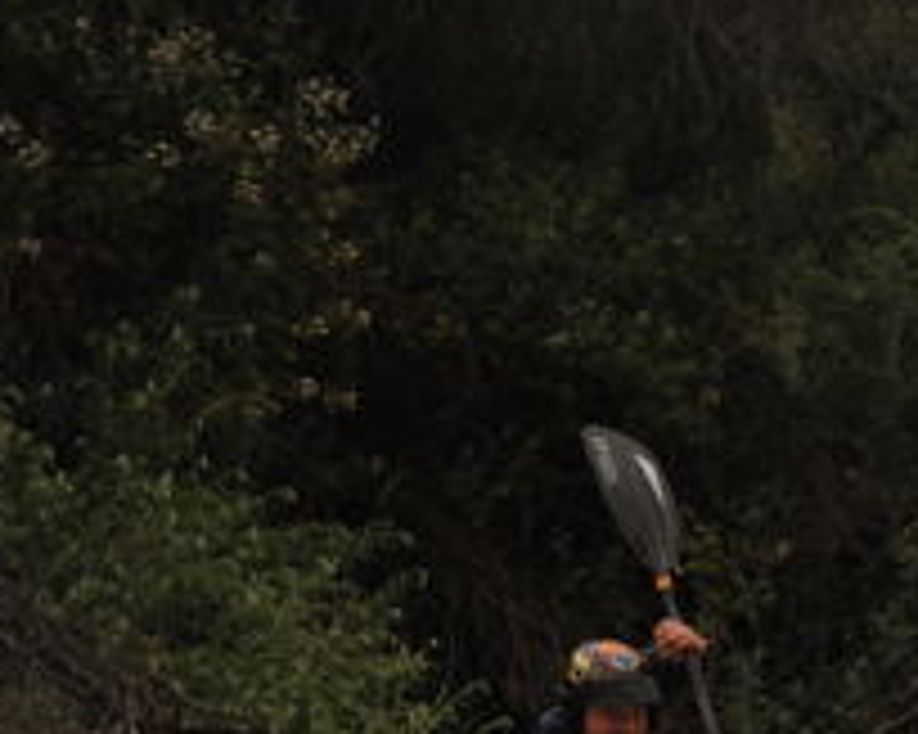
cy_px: 1148
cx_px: 1300
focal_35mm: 129
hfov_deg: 14.1
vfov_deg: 11.4
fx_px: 3503
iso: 250
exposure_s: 1/250
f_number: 10
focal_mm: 35
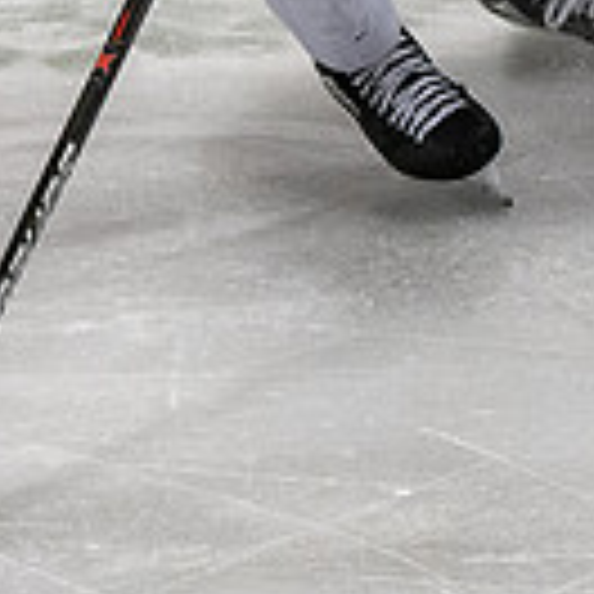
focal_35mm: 518
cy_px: -167
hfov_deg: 3.4
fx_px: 10056
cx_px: 284
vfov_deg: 3.4
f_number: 3.5
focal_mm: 70
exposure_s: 1/800
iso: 1600
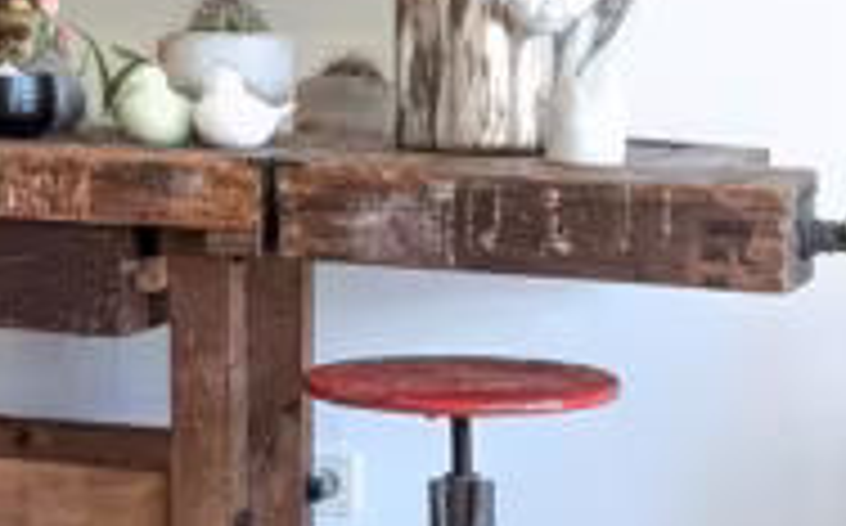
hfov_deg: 11.6
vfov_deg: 7.9
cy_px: -121
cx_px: -842
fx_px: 3754
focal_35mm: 163
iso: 202
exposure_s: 1/90
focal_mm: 6.9
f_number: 1.68
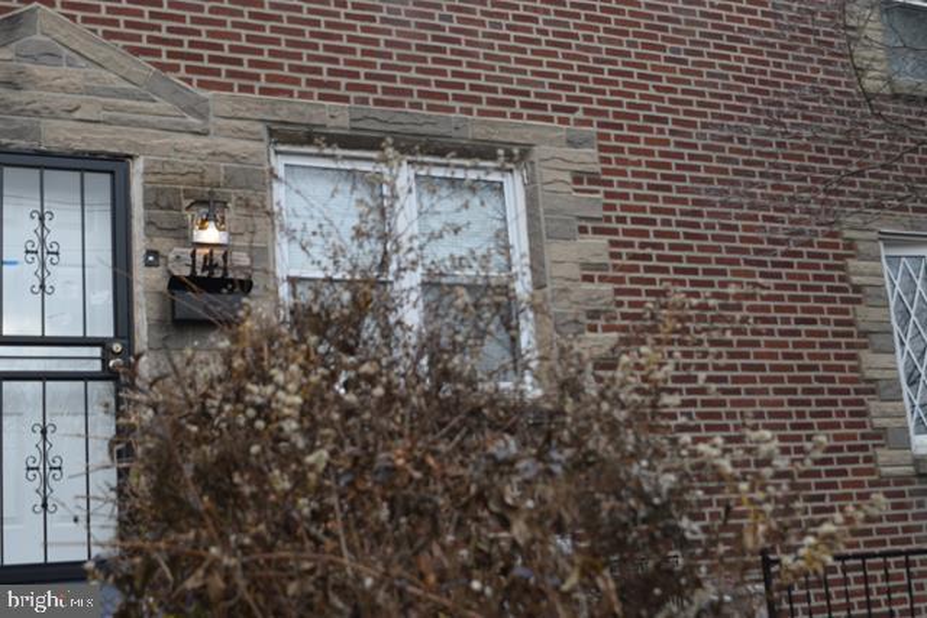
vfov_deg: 26.5
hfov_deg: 38.9
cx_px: 464
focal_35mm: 51
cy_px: 309
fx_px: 1313
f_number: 8
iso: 400
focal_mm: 34
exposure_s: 1/250
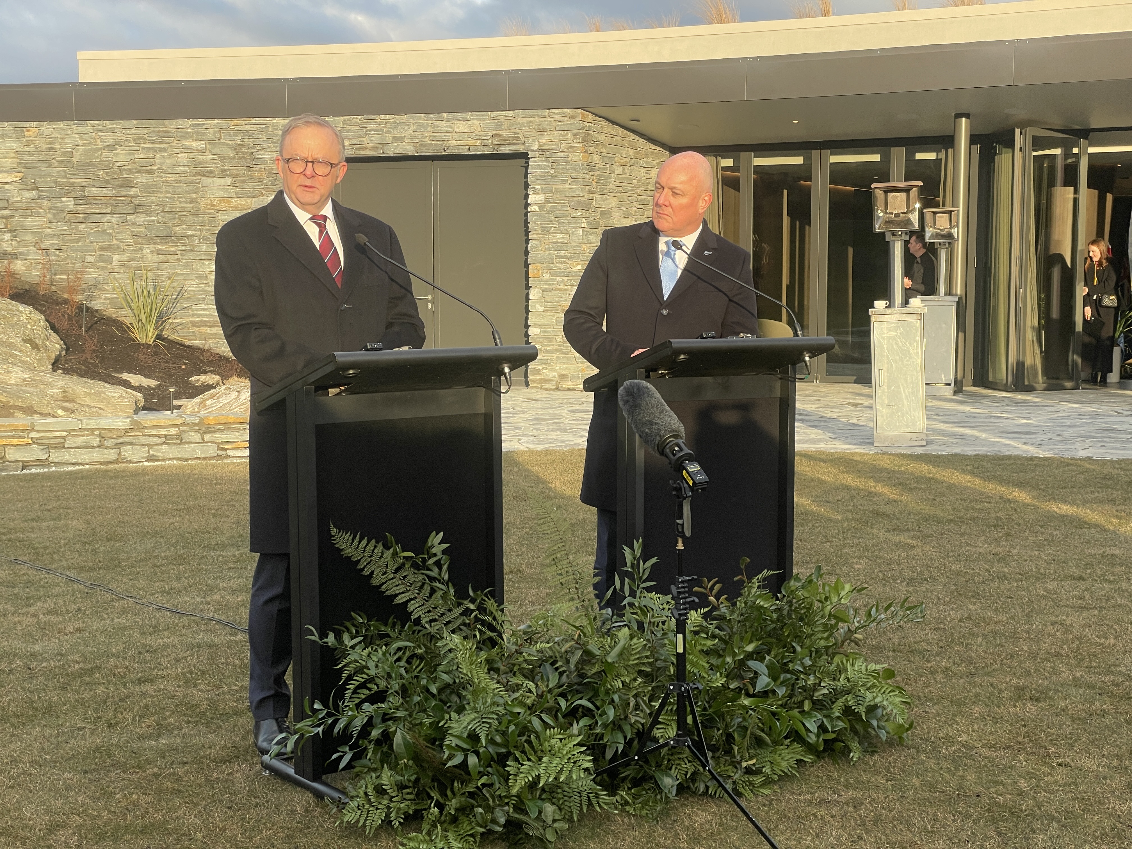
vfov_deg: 28.0
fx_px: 1700
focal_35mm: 52
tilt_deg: -6.3
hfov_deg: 36.8
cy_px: 424
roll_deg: -0.3
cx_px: 566
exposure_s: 1/292
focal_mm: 6
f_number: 2
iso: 25
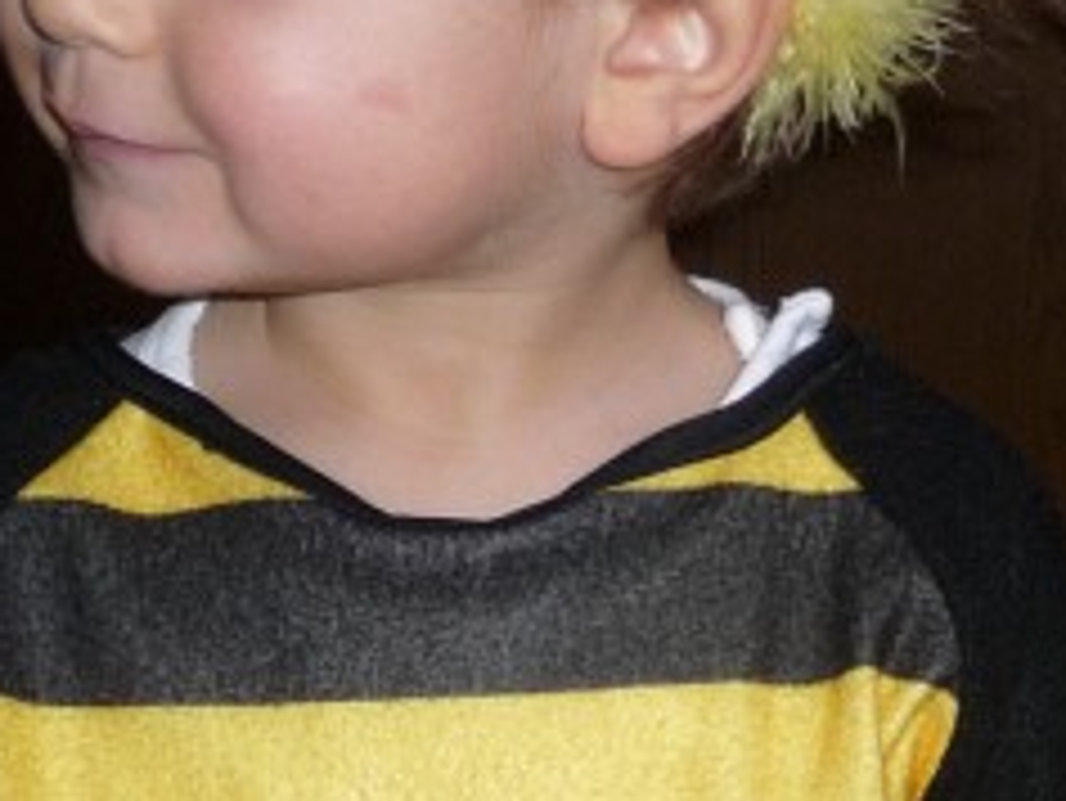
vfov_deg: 10.1
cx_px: 1169
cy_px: 522
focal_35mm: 147
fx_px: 4529
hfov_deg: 13.2
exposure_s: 1/30
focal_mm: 5.6
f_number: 3.6
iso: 100
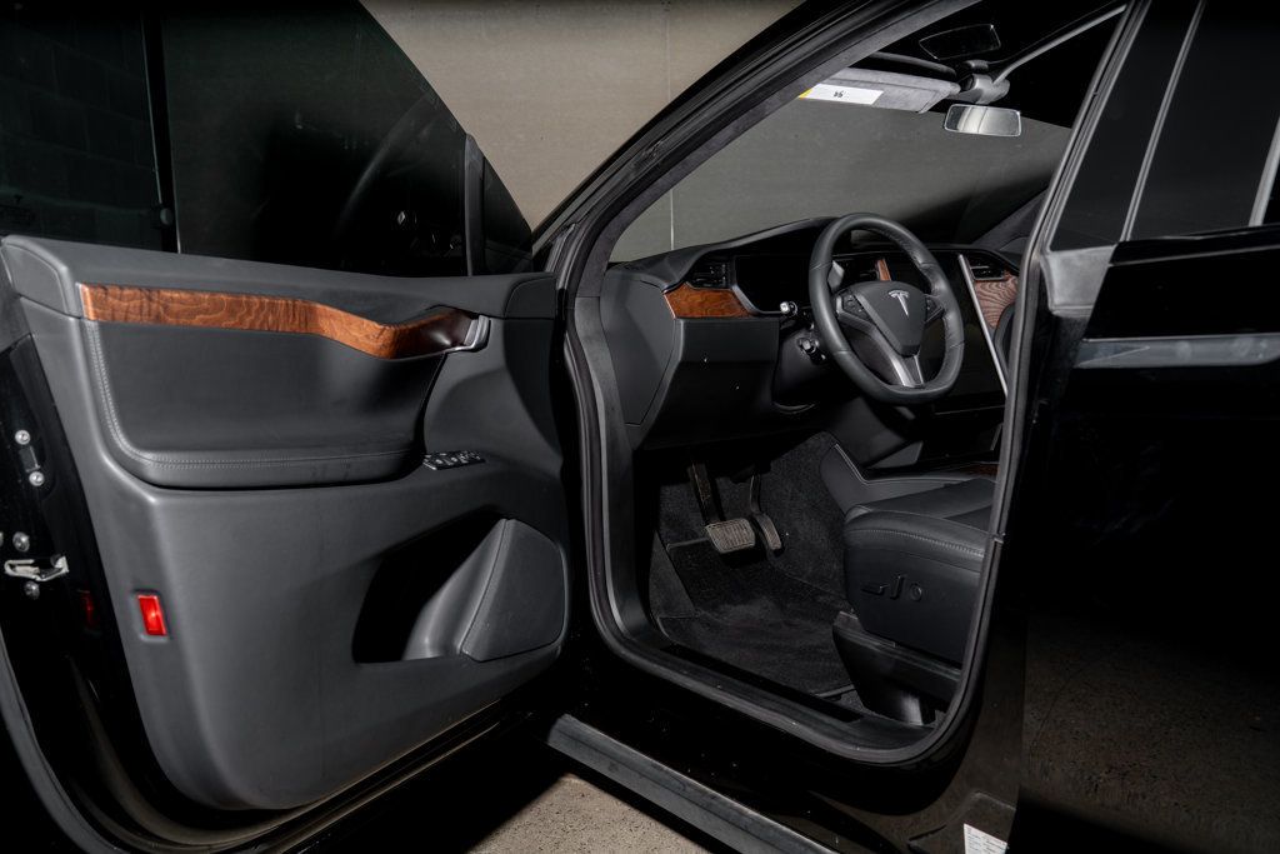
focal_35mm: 30
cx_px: 640
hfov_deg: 61.9
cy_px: 427
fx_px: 1067
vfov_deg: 43.6
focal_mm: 30
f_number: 5
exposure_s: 1/200
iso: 200
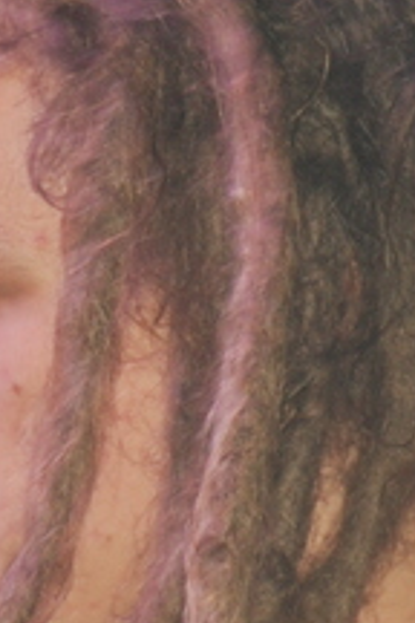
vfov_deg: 2.4
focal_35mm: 849
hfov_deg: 1.6
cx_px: -20
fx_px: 14679
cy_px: 649
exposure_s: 1/60
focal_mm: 170
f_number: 4
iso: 320
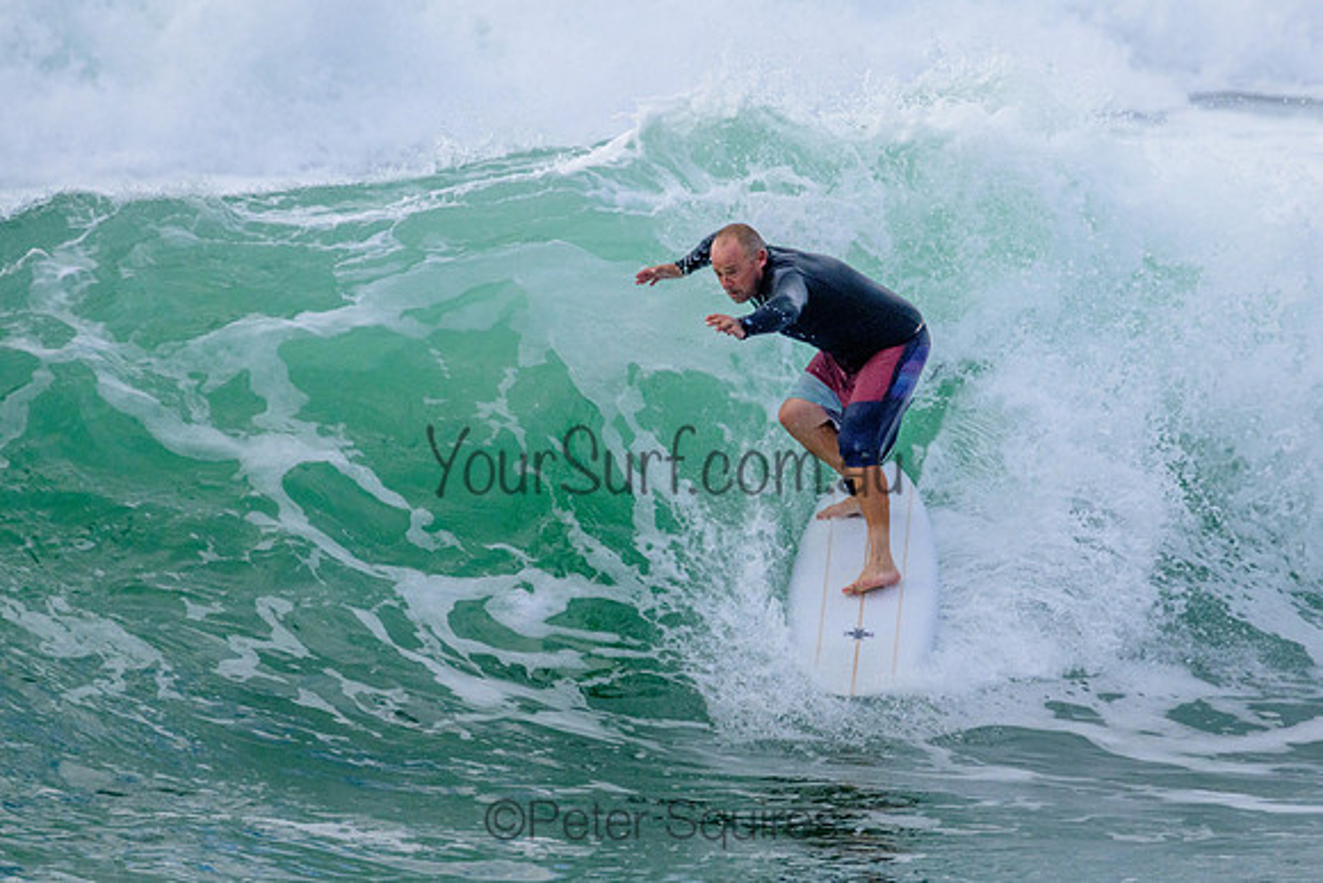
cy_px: 365
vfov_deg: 1.5
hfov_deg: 2.2
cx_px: 776
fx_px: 34508
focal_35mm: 939
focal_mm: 800
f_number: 11
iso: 1250
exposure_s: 1/2000
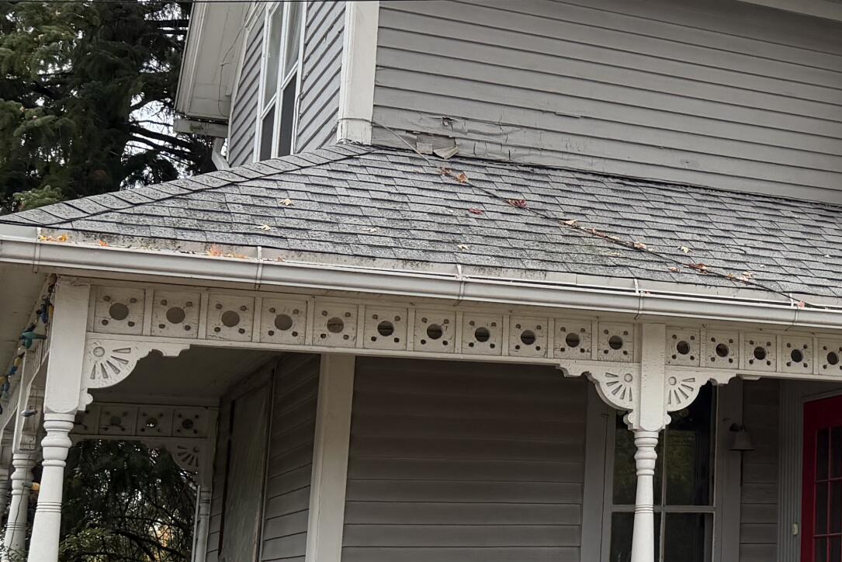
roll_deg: -0.2
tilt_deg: +12.8
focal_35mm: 69
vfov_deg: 19.7
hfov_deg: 26.4
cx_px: 978
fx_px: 1614
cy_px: 253
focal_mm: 6.76
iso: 100
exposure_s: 1/584
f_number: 1.78
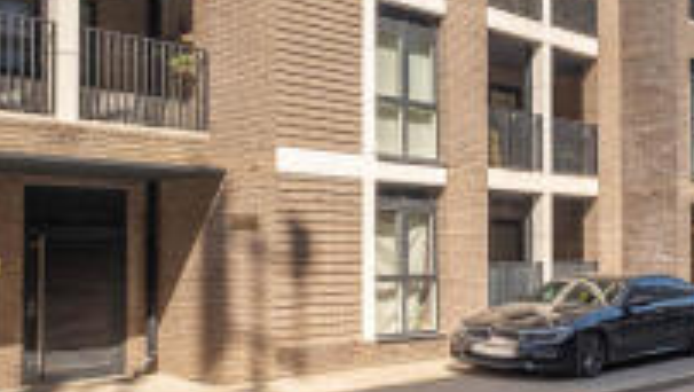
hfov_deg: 48.4
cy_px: 108
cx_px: 622
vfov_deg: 31.6
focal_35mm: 37
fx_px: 681
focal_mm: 10
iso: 400
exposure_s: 1/1250
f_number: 5.6
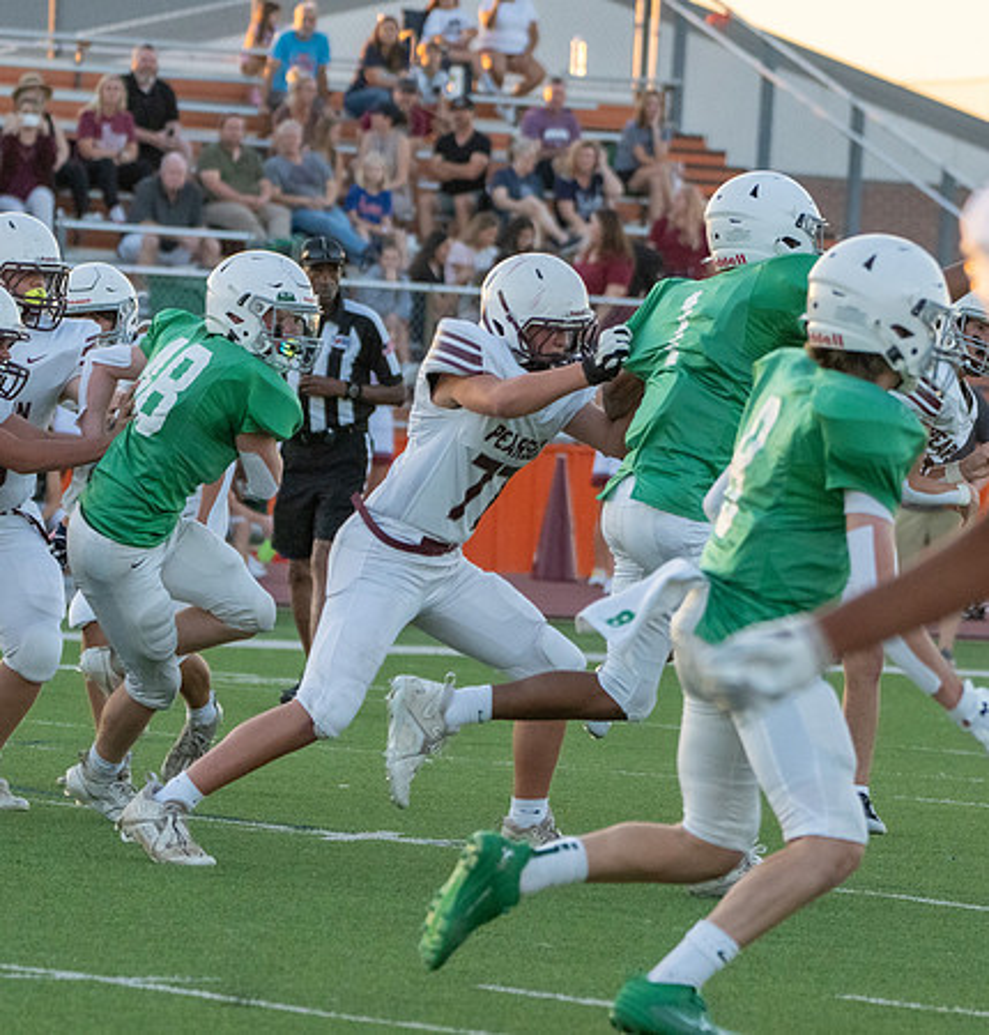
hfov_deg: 4.9
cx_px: 937
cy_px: 555
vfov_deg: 5.1
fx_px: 11554
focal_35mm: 349
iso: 2500
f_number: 5.6
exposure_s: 1/1250
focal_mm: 189
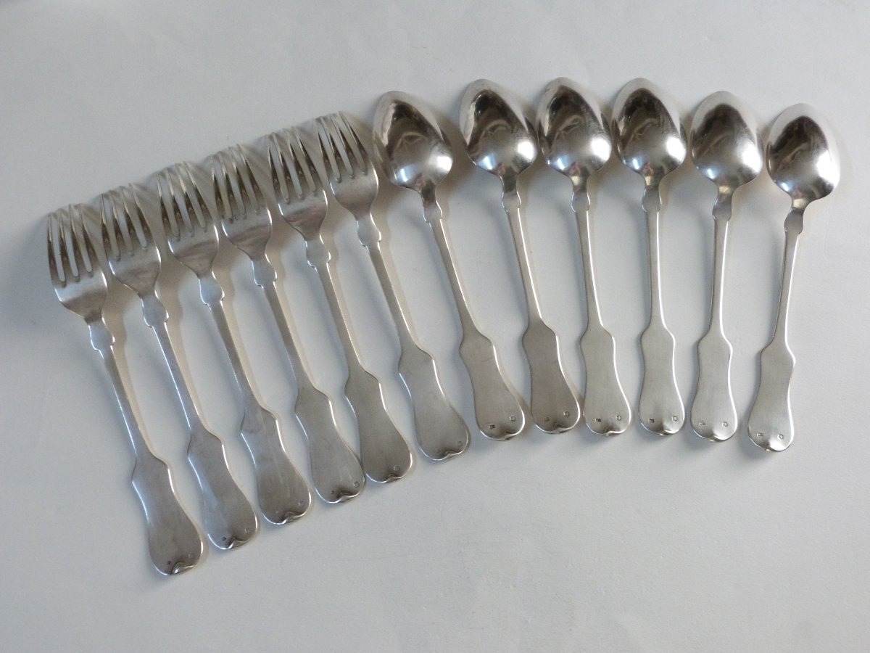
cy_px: 326
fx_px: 930
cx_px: 435
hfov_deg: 50.1
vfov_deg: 38.7
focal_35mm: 37
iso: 400
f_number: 3.1
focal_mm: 6.5
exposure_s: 1/30
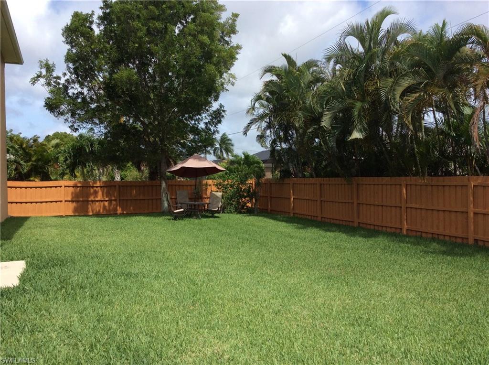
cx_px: 244
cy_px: 182
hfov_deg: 56.9
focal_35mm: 32
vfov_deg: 44.0
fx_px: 451
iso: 32
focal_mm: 3.3
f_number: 2.4
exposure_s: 1/1362
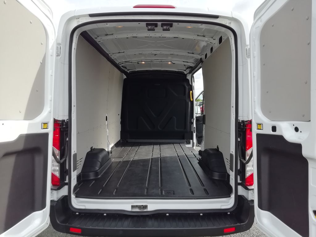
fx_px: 237
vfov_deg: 53.1
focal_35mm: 26
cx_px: 158
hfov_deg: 67.3
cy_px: 118
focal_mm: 3.21
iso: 50
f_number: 2.2
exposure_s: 1/240
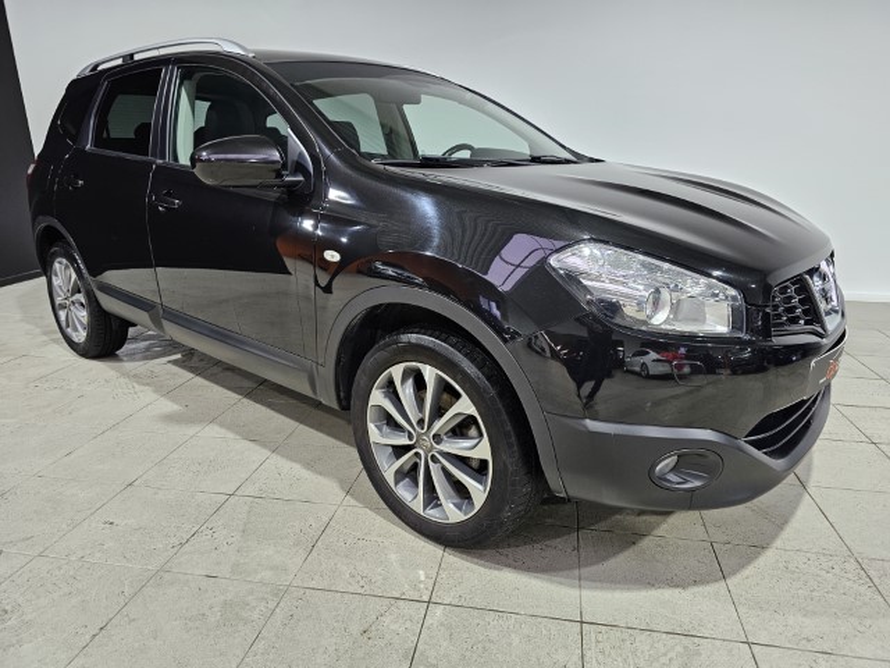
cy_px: 334
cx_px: 445
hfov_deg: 73.9
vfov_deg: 58.9
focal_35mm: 23
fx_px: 591
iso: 200
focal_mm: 6.3
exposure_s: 1/100
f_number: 1.7
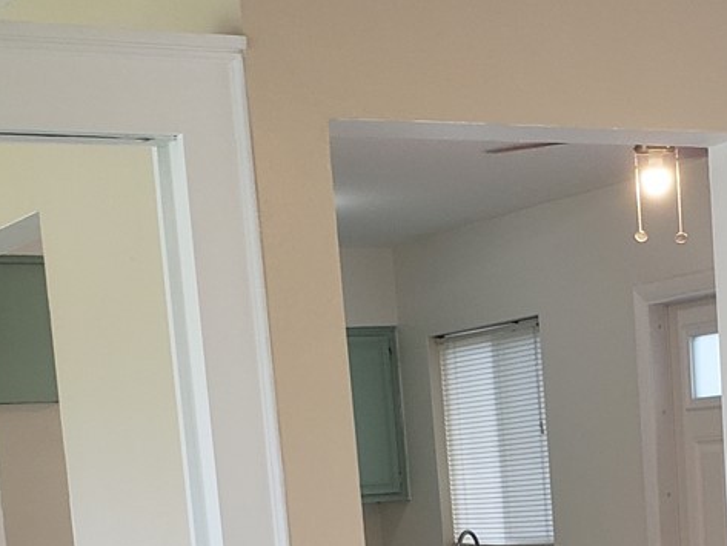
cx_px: 550
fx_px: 1849
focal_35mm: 88
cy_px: 761
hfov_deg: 22.0
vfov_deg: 15.7
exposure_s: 1/60
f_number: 2.4
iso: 100
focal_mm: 4.3
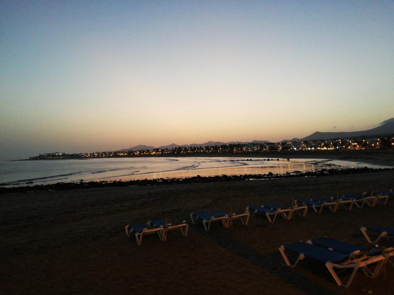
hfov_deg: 67.3
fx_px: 296
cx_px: 197
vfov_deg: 53.1
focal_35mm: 26
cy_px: 148
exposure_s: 1/25
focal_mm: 3.81
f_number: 2.2
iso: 400
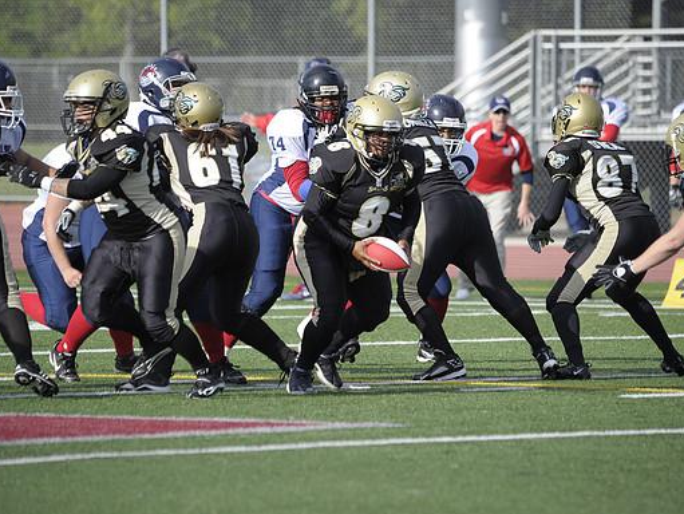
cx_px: 329
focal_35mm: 436
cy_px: 257
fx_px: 8621
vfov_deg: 3.4
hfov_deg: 4.5
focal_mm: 400
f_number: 7.1
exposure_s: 1/1000
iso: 400
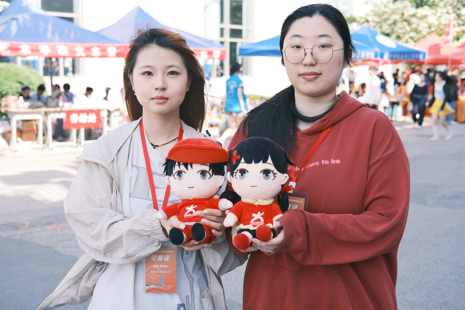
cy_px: 155
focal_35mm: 53
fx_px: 685
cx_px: 232
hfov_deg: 37.5
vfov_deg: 25.5
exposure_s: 1/400
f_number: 4
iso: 320
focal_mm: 35
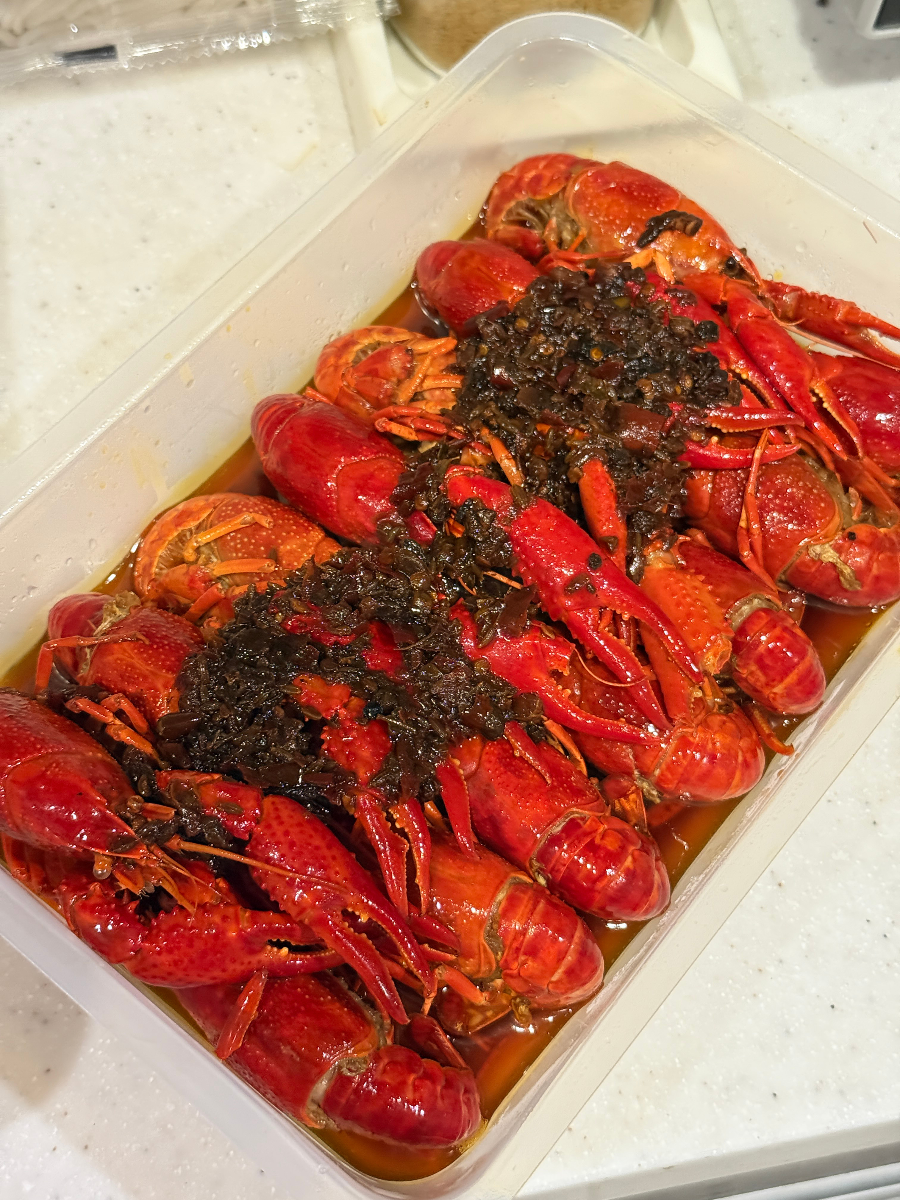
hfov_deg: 30.3
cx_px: 450
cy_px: 600
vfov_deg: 39.7
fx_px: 1664
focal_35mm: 48
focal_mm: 6.76
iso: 500
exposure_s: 1/33
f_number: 1.78
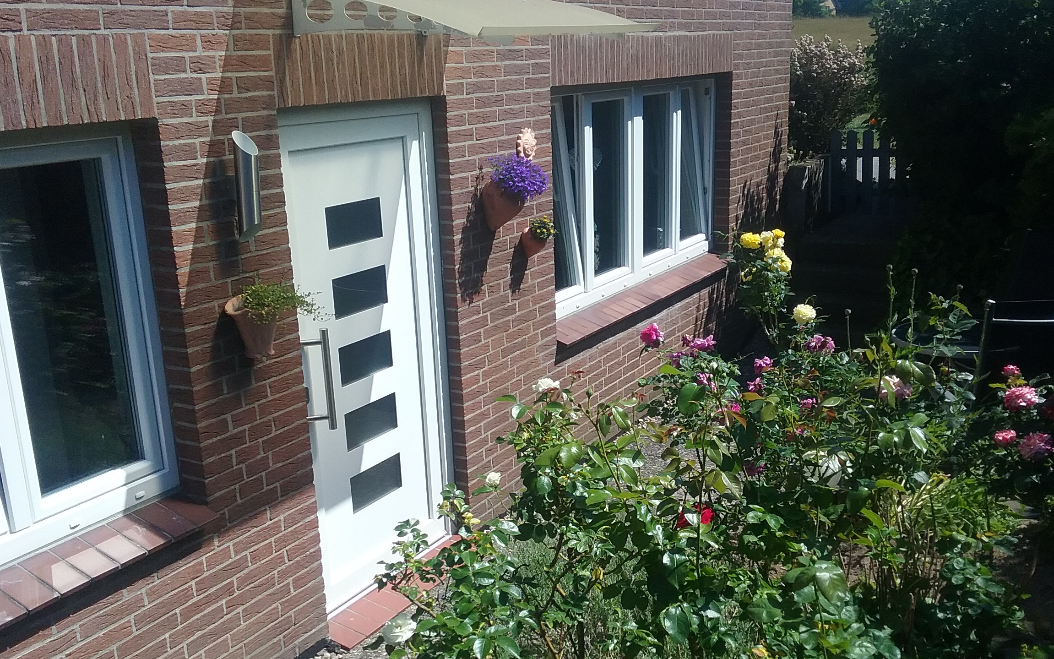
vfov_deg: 34.4
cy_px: 384
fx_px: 1063
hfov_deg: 52.7
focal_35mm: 37
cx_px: 580
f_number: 2.2
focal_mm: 3.3
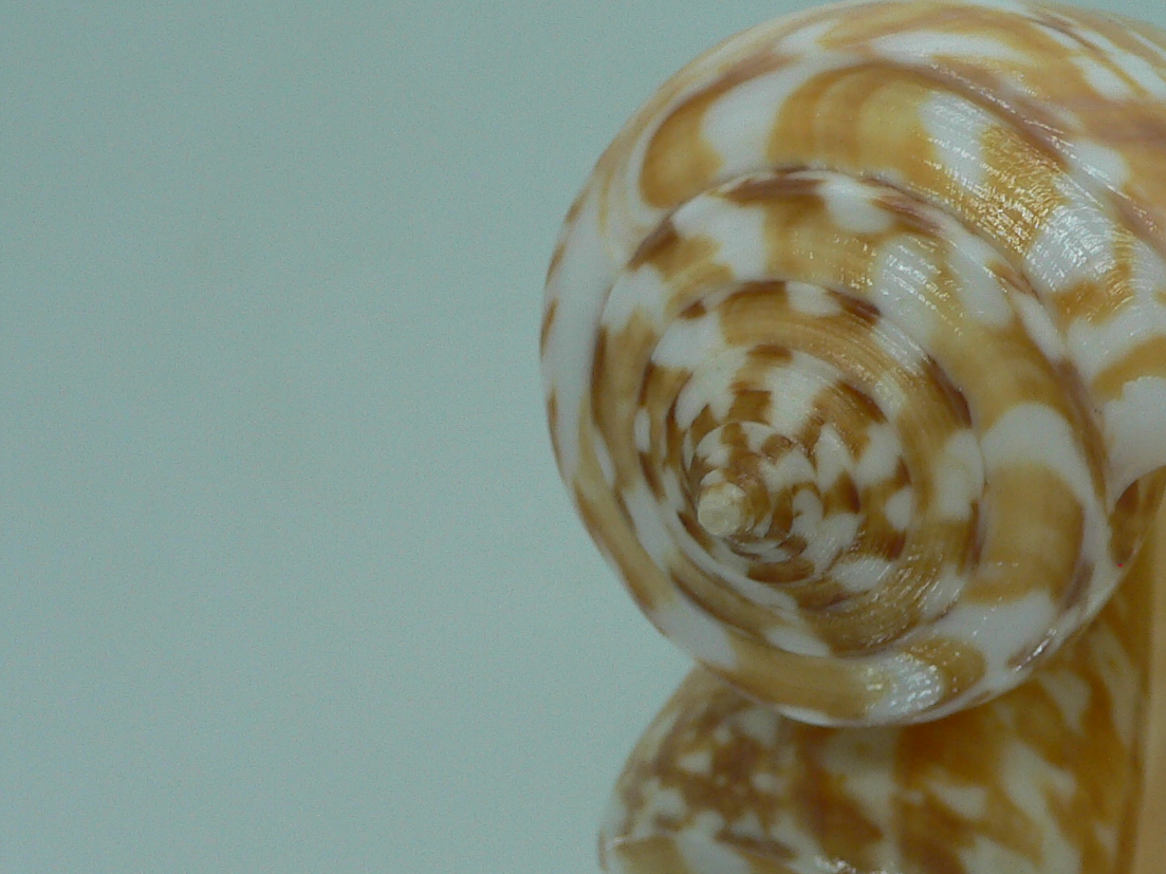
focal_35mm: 64
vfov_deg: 22.9
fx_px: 2156
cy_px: 408
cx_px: 1001
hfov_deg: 29.3
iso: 80
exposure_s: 1/60
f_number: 2.8
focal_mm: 4.6
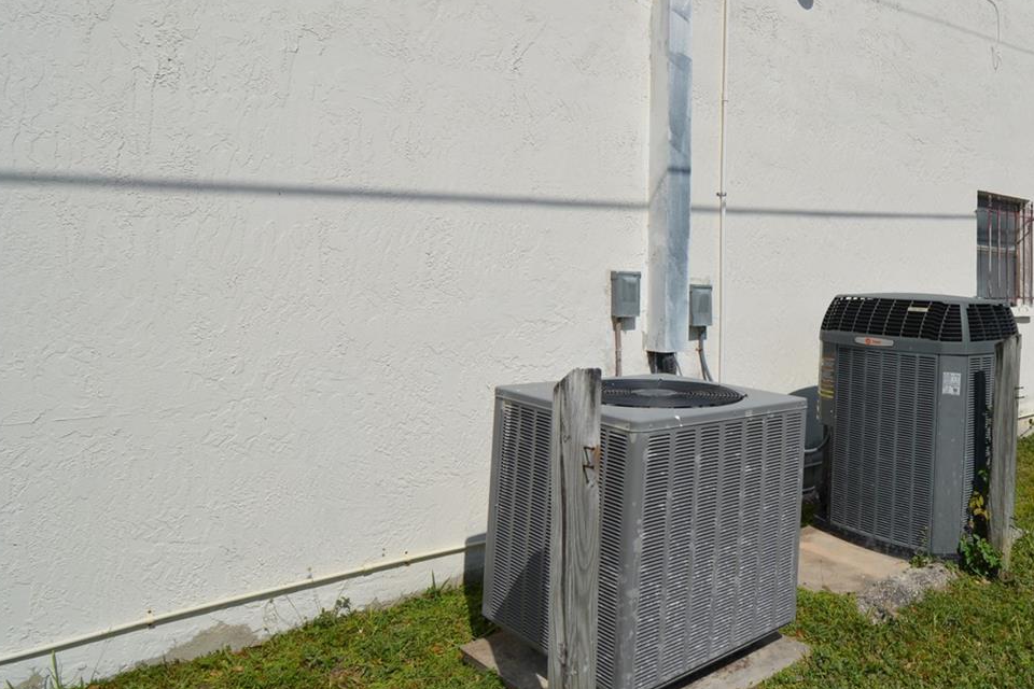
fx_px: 718
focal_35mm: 25
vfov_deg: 51.0
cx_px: 779
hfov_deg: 66.9
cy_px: 285
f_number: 10
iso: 100
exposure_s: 1/400
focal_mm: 10
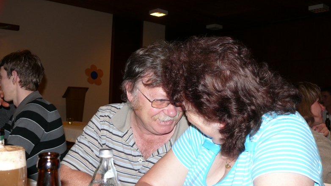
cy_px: 85
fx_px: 342
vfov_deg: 30.4
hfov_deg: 51.6
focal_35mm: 39
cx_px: 163
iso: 100
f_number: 2.8
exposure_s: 1/30
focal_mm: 7.4
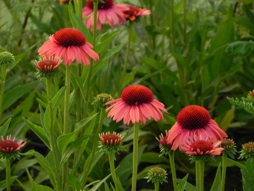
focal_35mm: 337
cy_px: 96
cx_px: 127
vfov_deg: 4.4
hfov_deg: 5.9
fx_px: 2473
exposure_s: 1/25
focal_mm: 59.9
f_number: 5
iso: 160
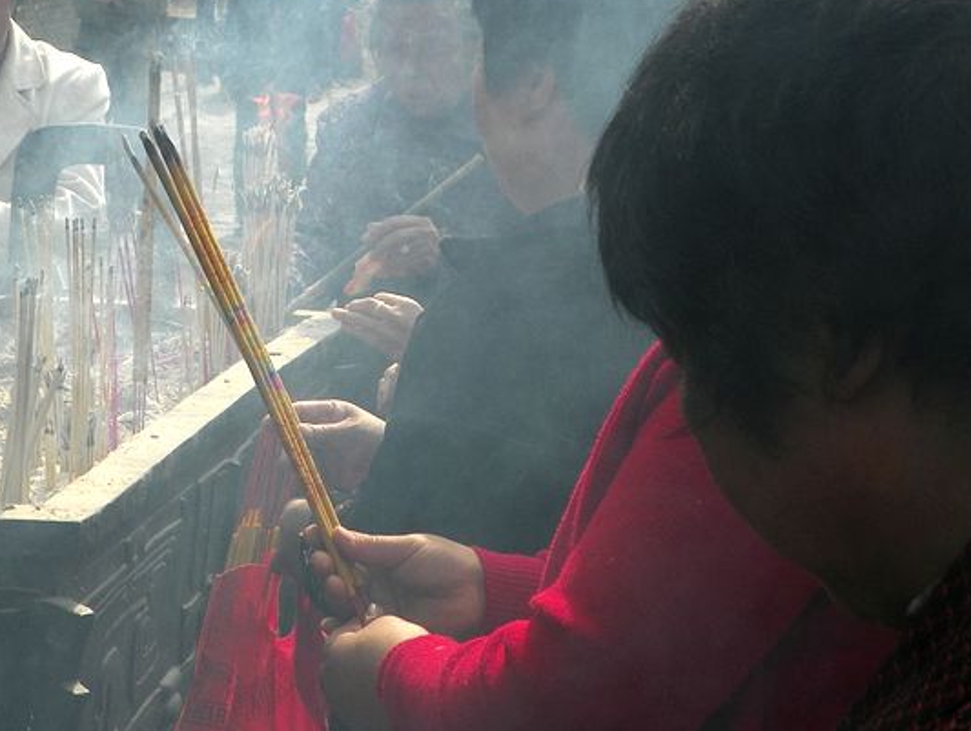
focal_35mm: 102
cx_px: 253
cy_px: 231
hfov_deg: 19.1
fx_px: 2864
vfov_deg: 14.5
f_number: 4.5
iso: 64
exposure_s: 1/320
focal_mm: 12.1
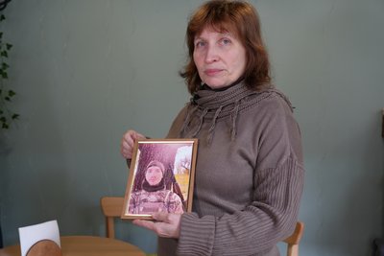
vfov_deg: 33.4
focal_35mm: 40
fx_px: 427
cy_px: 128
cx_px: 192
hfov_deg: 48.4
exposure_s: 1/160
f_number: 4
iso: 1600
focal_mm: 40
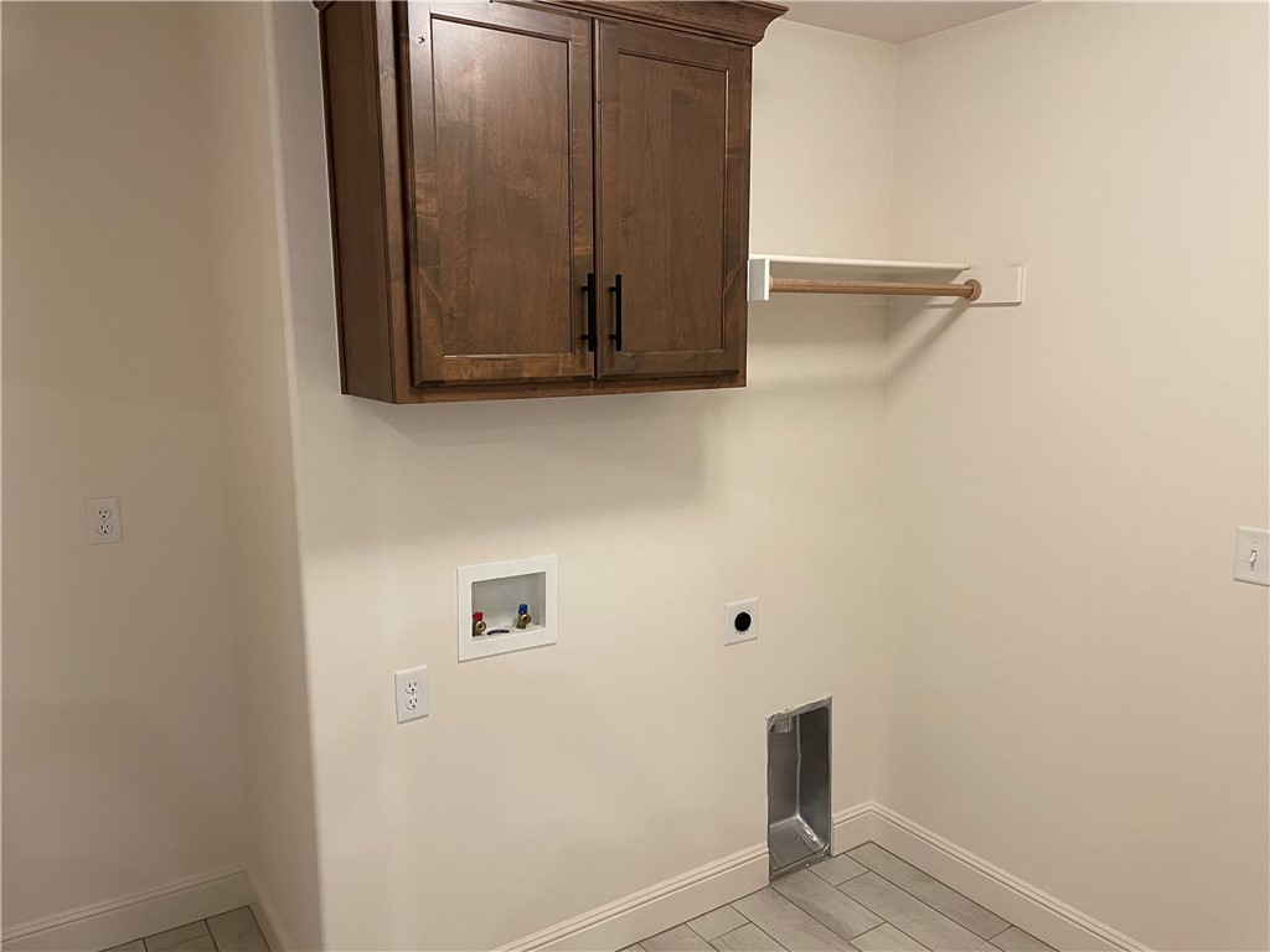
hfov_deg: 67.3
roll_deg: +0.6
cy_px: 476
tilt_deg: -8.5
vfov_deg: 53.1
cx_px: 635
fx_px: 954
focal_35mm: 26
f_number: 1.6
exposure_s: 1/60
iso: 160
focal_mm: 4.2
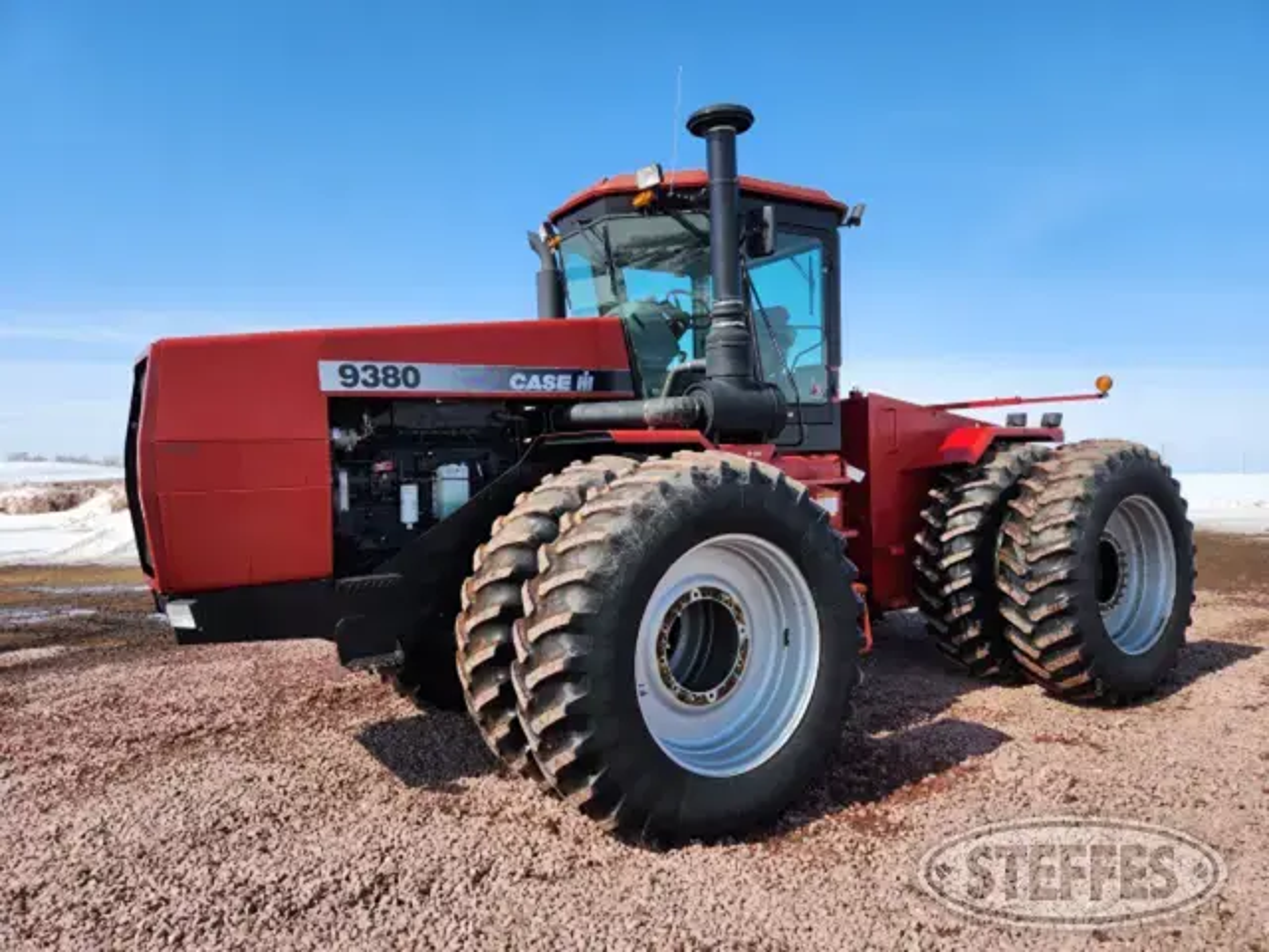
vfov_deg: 58.9
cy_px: 476
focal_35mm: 23
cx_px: 634
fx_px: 843
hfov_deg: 73.9
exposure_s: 1/1910
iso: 20
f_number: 1.8
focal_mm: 5.4
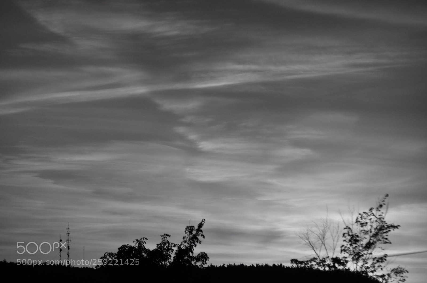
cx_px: 214
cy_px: 142
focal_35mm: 300
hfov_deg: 6.9
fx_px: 3554
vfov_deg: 4.6
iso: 200
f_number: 8
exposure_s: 1/1000
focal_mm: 200
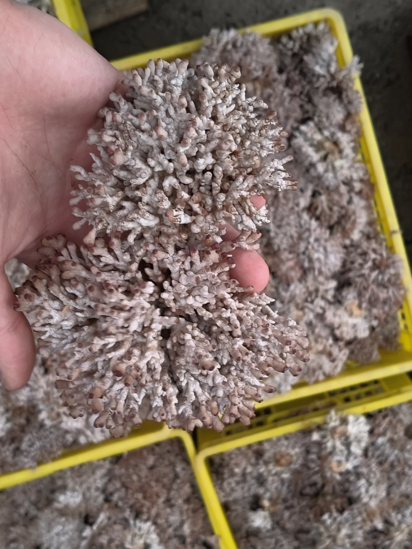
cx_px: 206
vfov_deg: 40.4
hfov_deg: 30.9
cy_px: 274
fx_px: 746
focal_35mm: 47
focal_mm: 4.84
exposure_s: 1/25
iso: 1600
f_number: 1.8
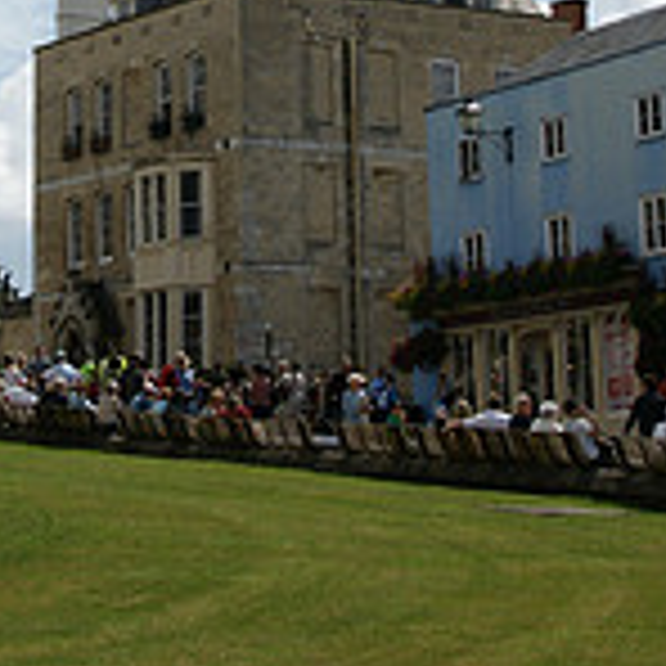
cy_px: -133
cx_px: 72
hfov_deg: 14.4
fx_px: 2612
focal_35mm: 120
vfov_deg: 14.1
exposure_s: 1/750
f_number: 8
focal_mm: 24
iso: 200
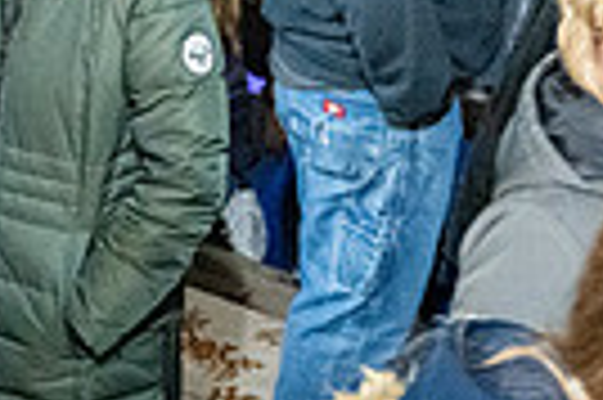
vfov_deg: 12.0
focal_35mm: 104
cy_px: -348
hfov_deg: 19.4
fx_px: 1740
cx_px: 90
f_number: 2.8
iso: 25600
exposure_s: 1/60
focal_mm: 24
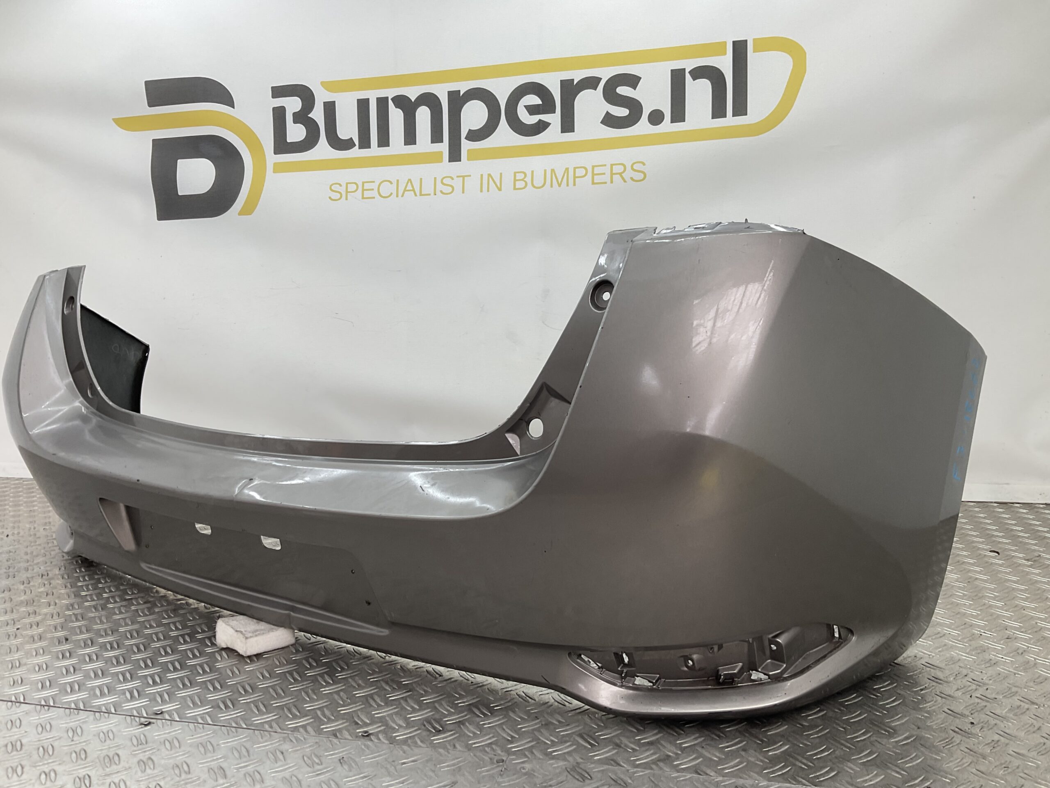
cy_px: 394
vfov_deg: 48.2
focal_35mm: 29
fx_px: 880
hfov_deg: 61.7
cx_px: 525
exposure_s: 1/120
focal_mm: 3
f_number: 1.8
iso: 20
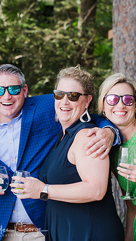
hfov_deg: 7.3
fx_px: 1064
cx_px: 6
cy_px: 121
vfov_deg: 13.0
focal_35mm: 166
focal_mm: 70
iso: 200
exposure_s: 1/160
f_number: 4
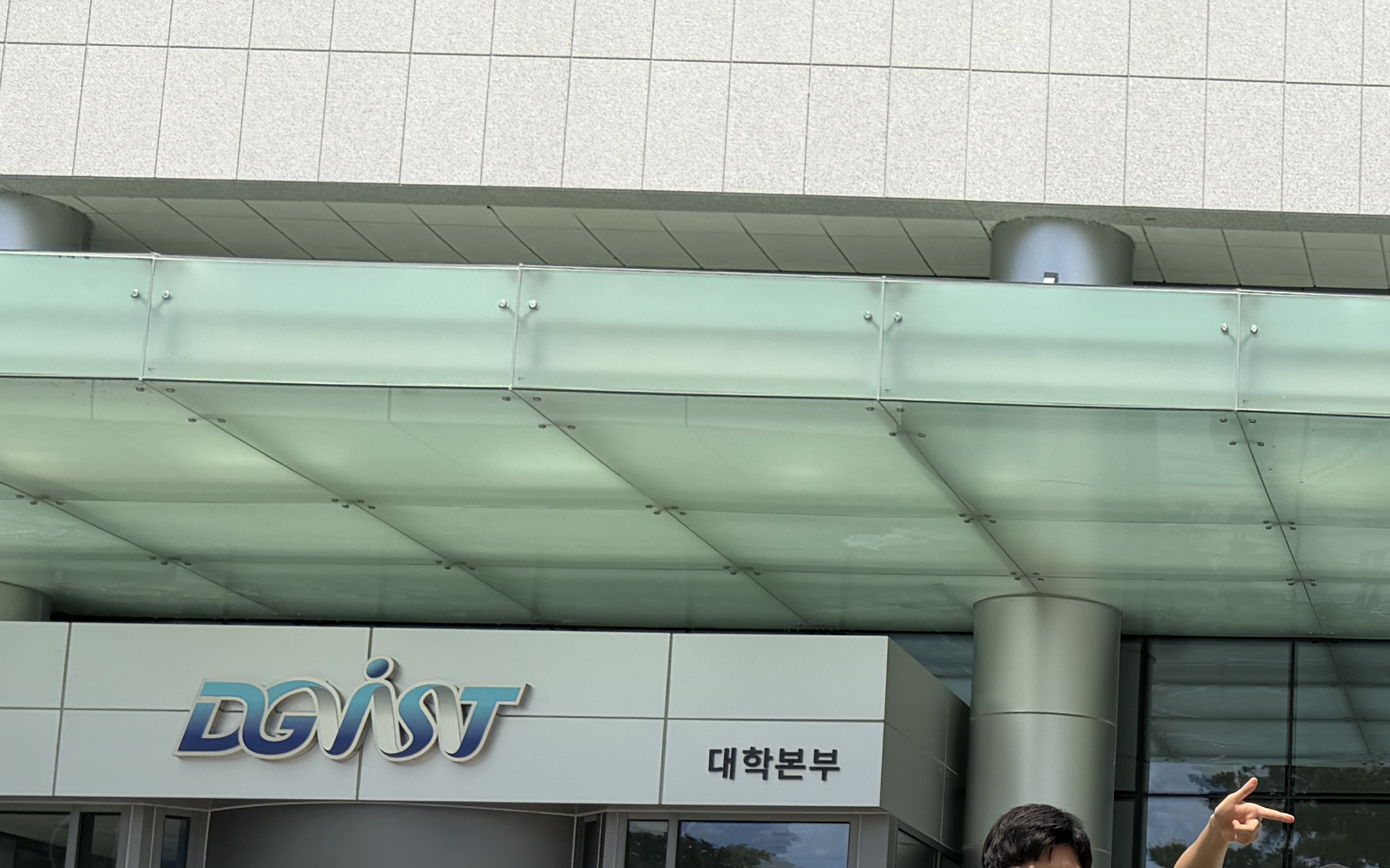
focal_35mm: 70
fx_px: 2651
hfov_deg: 26.1
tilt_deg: +9.0
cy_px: 734
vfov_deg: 18.4
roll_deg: -0.3
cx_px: 1683
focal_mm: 6.76
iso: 80
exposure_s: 1/4167
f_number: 1.78
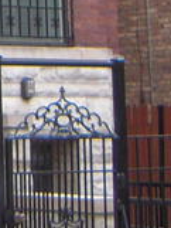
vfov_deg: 9.1
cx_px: -242
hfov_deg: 6.8
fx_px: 1368
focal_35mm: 208
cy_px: -170
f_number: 2.8
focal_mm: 5.6
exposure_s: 1/320
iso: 100
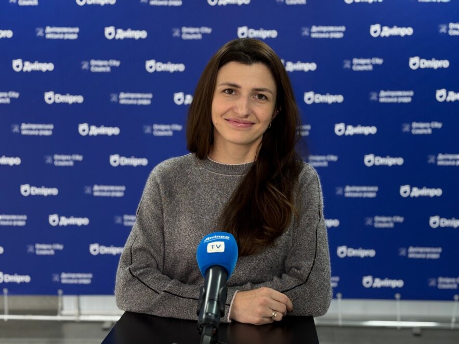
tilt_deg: -8.7
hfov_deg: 36.8
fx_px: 689
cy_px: 172
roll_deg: +0.3
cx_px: 230
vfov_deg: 28.0
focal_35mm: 52
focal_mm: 5.96
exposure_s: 1/50
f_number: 1.6
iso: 100
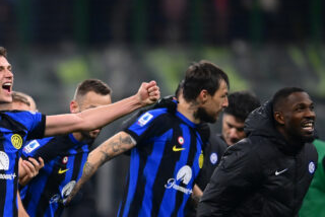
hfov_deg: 1.6
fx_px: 11557
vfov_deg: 1.1
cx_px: -81
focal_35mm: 1279
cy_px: 239
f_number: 2.8
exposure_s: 1/1600
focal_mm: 400
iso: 2500
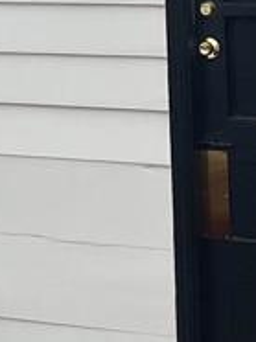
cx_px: -131
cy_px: -342
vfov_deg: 11.2
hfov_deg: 9.0
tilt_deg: +12.4
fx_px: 1581
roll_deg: -1.8
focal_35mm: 160
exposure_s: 1/2667
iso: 16
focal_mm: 3
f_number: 1.8
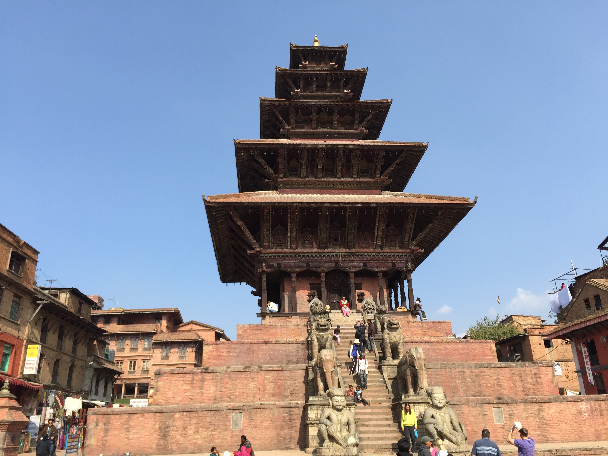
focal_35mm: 29
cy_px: 228
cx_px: 304
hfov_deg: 61.7
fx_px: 509
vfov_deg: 48.2
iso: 32
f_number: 2.2
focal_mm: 4.15
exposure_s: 1/1236
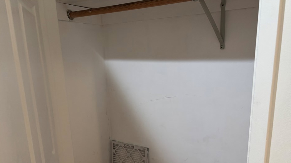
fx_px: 239
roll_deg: +0.8
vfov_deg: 37.1
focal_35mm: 31
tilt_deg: -13.7
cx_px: 157
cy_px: 117
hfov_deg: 62.6
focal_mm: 5.96
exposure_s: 1/60
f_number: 1.6
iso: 200
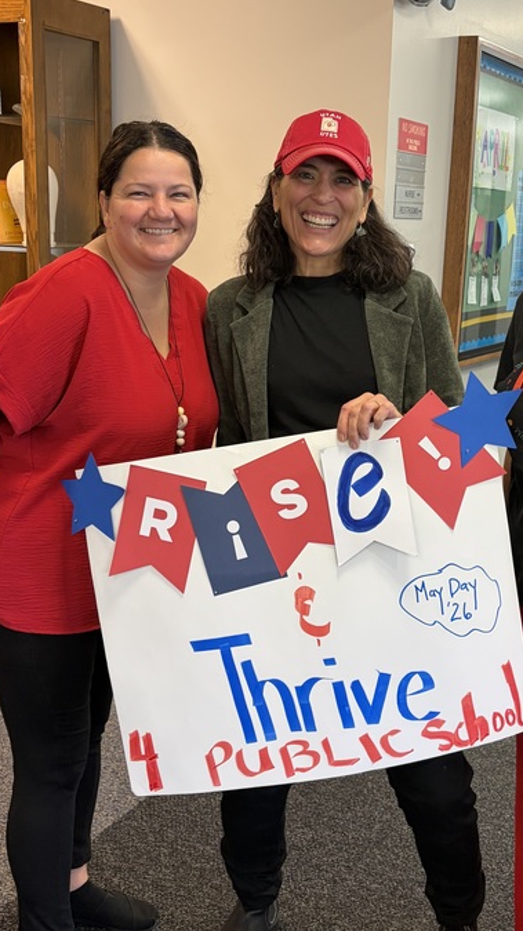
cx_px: 337
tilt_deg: -12.6
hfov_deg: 27.6
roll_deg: -2.2
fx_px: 1062
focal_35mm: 43
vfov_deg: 47.4
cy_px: 461
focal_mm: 5.96
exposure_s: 1/60
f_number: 1.6
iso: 125
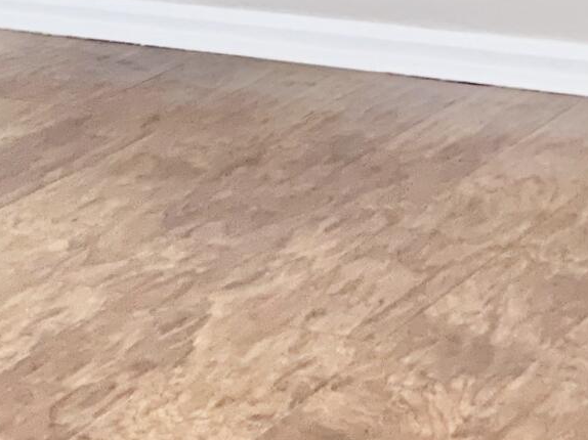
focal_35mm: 136
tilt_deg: -5.5
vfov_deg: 10.5
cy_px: -234
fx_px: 2309
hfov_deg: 12.3
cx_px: -698
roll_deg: +3.3
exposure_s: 1/60
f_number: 1.8
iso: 125
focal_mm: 4.25
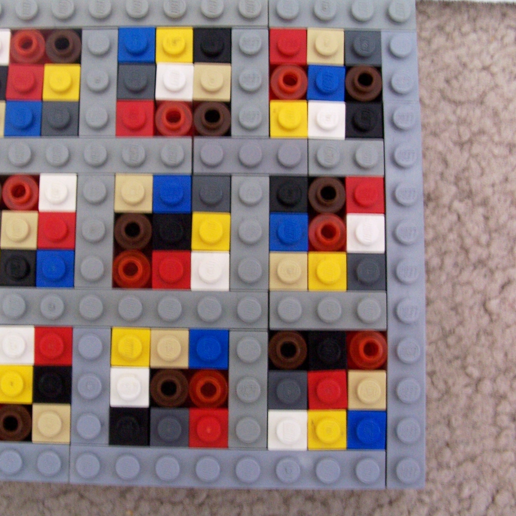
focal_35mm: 42
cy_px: 255
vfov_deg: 40.0
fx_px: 708
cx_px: 184
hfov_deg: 39.7
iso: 140
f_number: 2.8
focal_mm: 6
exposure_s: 1/8
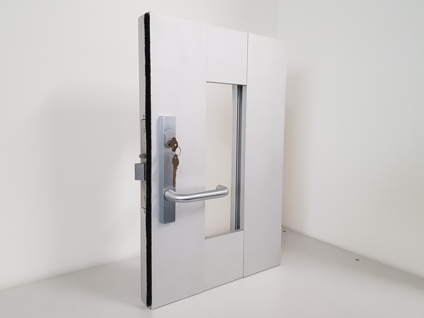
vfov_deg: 53.1
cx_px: 212
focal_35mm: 26
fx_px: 318
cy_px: 159
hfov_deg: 67.3
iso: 200
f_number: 1.7
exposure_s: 1/50
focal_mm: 4.2
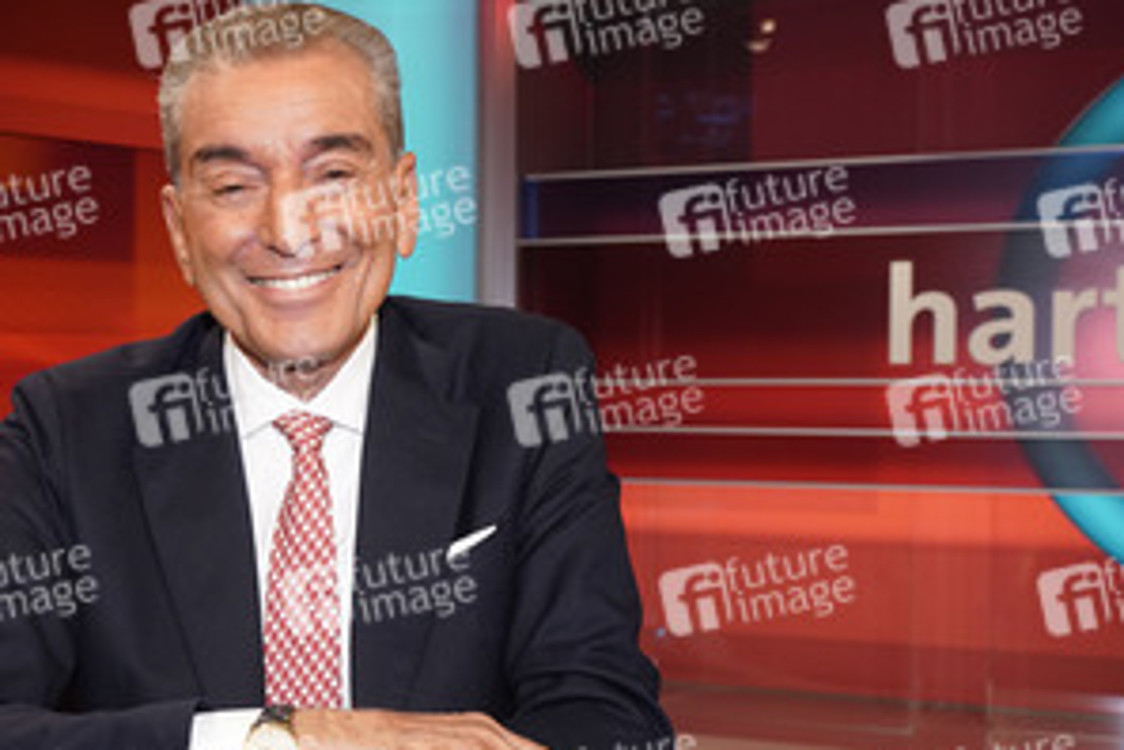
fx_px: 1467
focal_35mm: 47
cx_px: 278
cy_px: 496
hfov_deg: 40.7
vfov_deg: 28.5
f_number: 5
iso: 2000
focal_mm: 31
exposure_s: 1/125
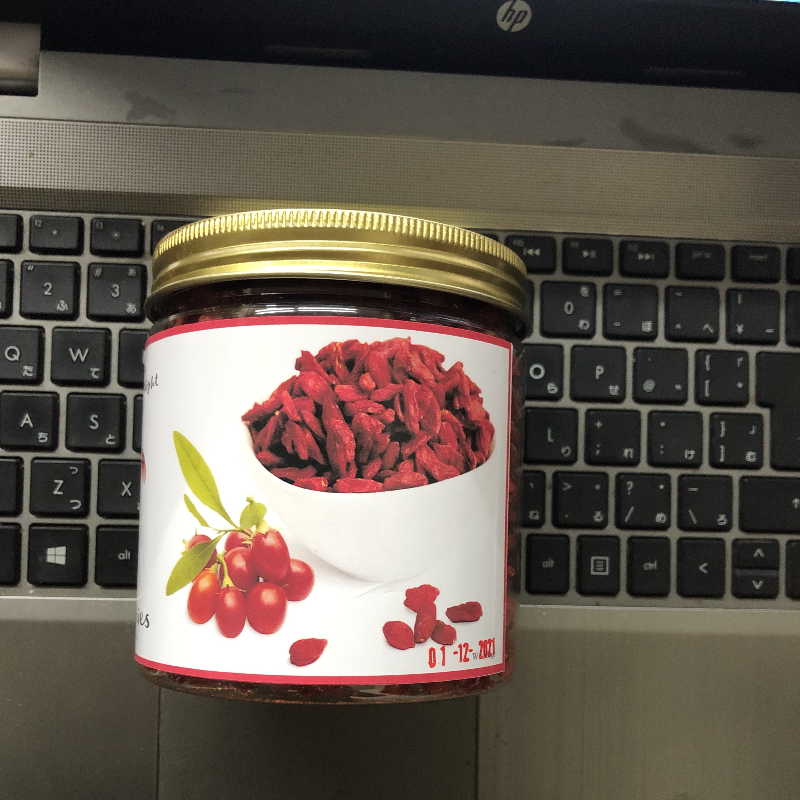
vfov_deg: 48.0
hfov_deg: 48.4
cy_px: 505
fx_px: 889
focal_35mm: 34
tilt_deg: -81.7
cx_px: 393
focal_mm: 3.99
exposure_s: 1/13
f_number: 1.8
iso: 100
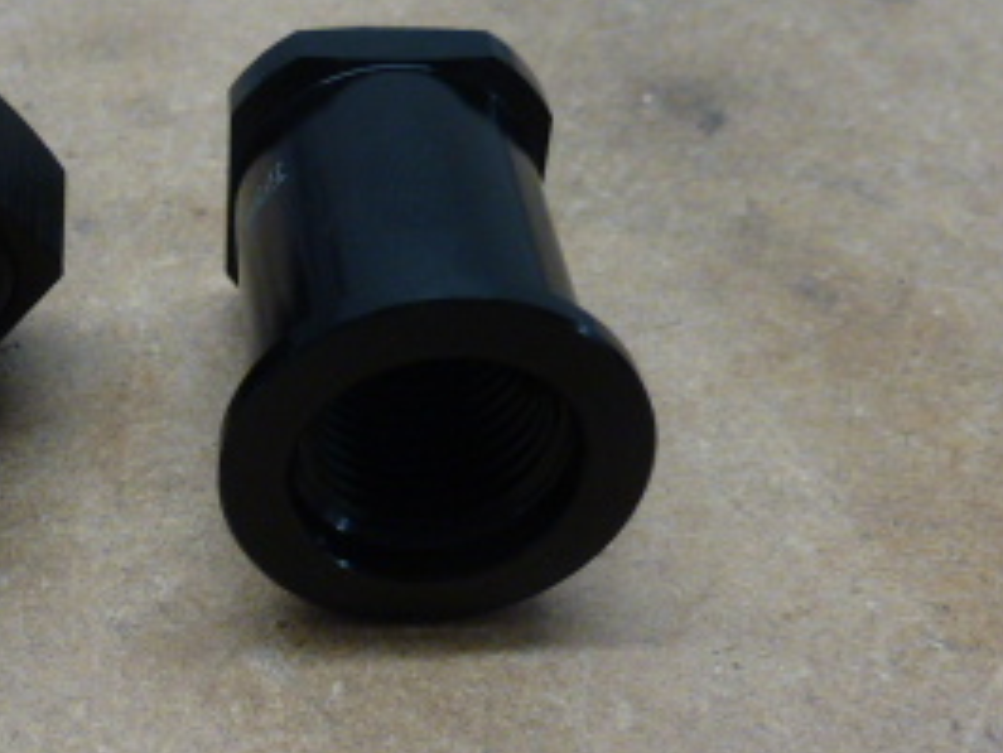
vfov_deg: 25.1
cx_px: 208
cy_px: 518
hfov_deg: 32.4
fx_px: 1681
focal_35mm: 58
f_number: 3.3
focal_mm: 4.3
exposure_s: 1/60
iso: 200
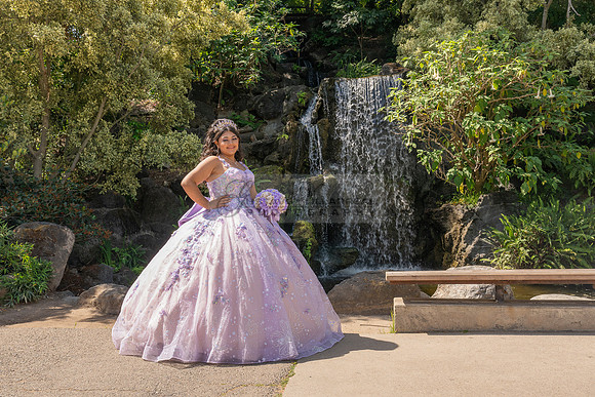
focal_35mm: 31
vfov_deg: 42.7
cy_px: 200
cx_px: 281
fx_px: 507
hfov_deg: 60.7
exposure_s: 1/200
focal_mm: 28
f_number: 9
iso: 200
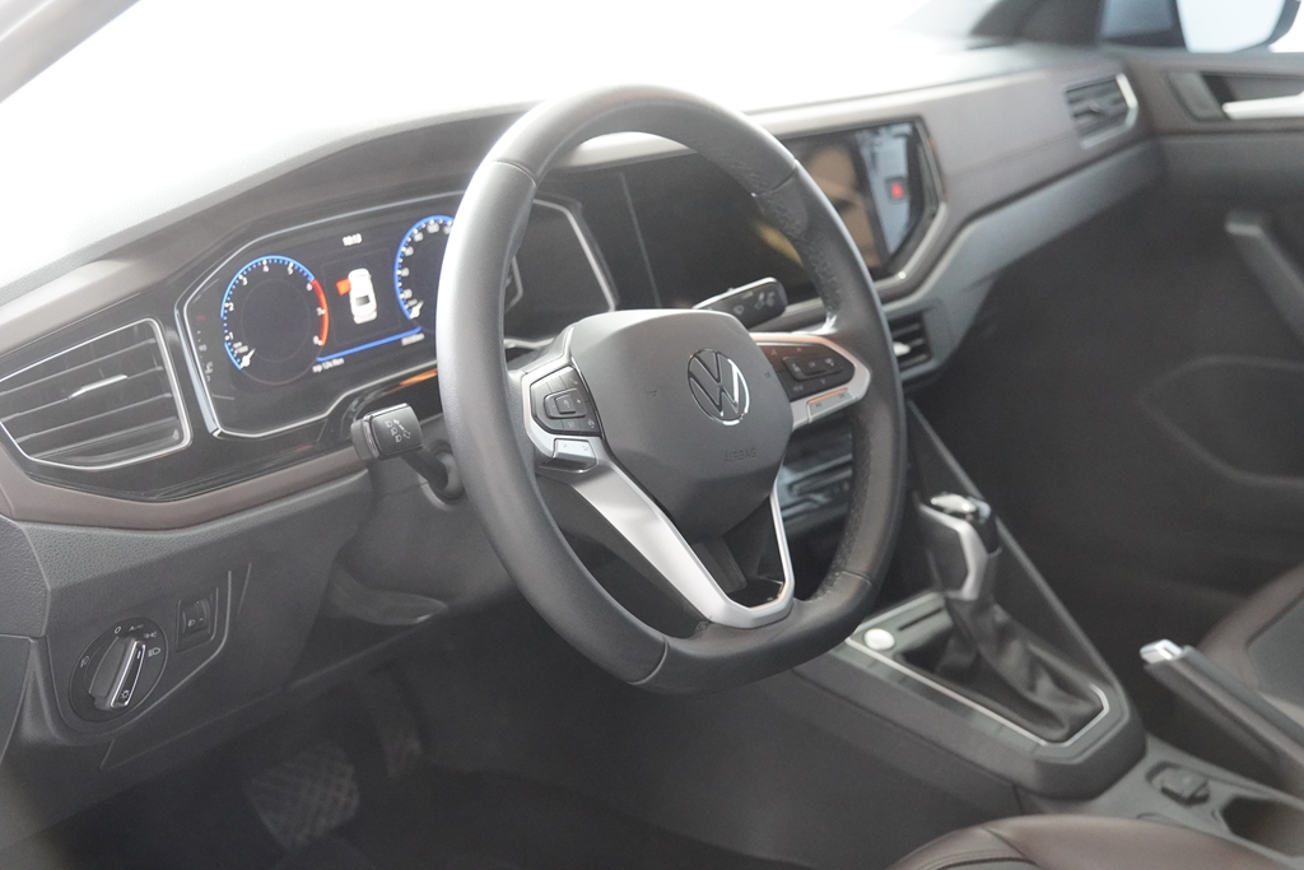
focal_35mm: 45
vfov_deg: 29.9
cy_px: 435
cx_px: 652
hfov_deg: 43.6
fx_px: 1630
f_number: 2.8
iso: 4000
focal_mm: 30
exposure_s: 1/160
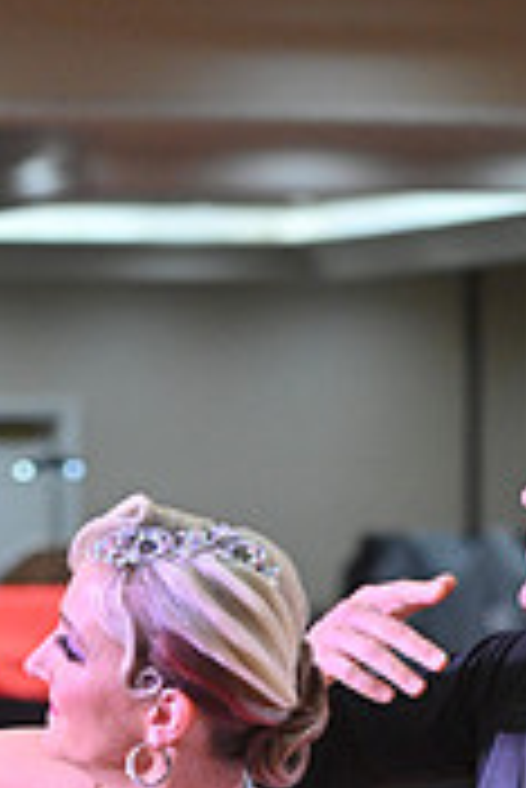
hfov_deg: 4.2
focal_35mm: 325
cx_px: 326
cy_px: 1270
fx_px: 7108
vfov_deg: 6.2
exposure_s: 1/400
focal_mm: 98
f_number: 5
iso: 3200
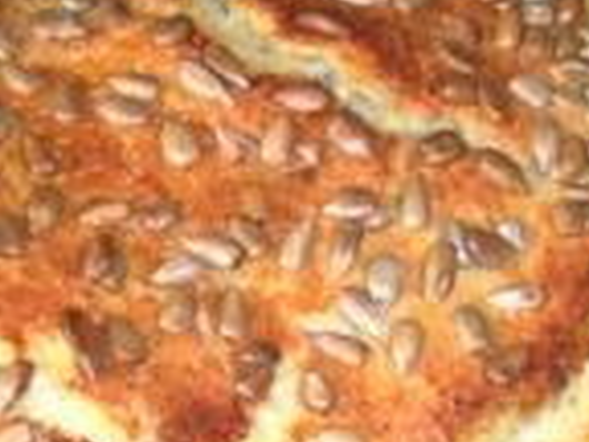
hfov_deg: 17.5
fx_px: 1906
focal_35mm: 112
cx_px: 192
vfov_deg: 13.1
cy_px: 434
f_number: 2.8
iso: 80
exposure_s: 1/60
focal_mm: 6.2
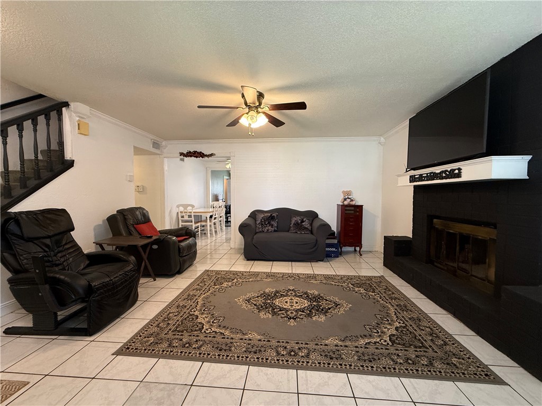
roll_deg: -0.3
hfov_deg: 102.1
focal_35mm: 14
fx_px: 219
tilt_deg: -2.1
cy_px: 203
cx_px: 271
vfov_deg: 85.7
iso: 250
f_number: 2.2
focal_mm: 2.22
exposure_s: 1/60
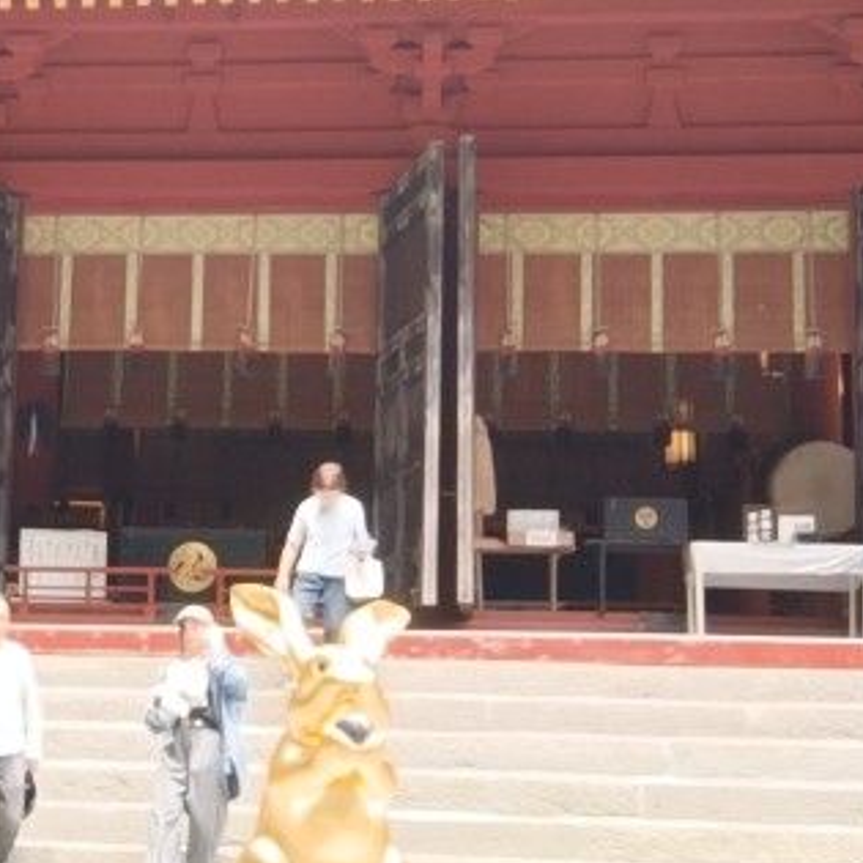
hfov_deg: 24.7
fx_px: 1946
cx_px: 192
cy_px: 436
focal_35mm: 69
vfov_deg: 25.0
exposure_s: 1/134
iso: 58
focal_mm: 3.24
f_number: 2.45
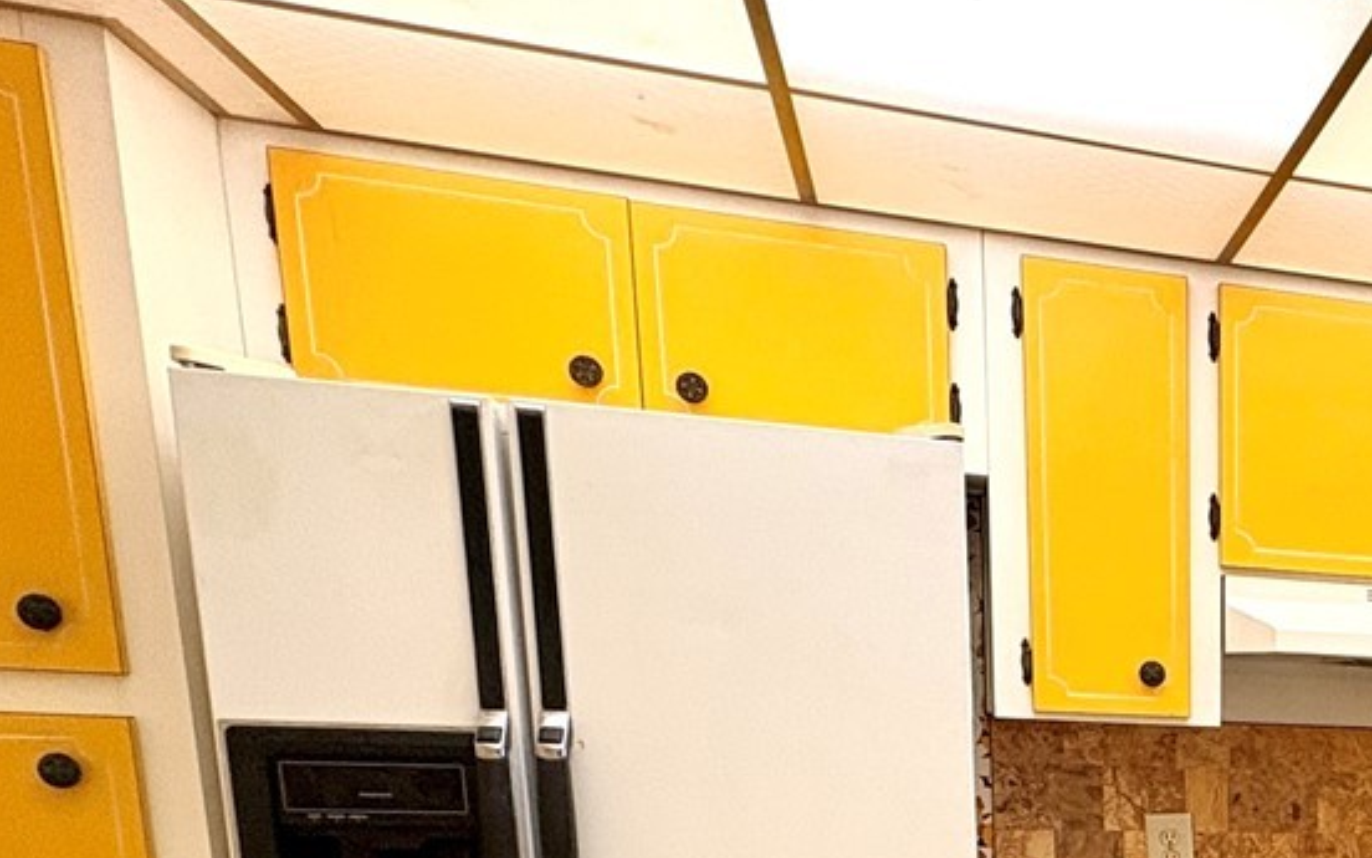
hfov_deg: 37.7
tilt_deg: -12.6
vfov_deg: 26.1
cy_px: 1074
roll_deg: -2.4
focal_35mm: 43
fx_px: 1608
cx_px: 1544
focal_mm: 2.22
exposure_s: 1/120
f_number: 2.2
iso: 250
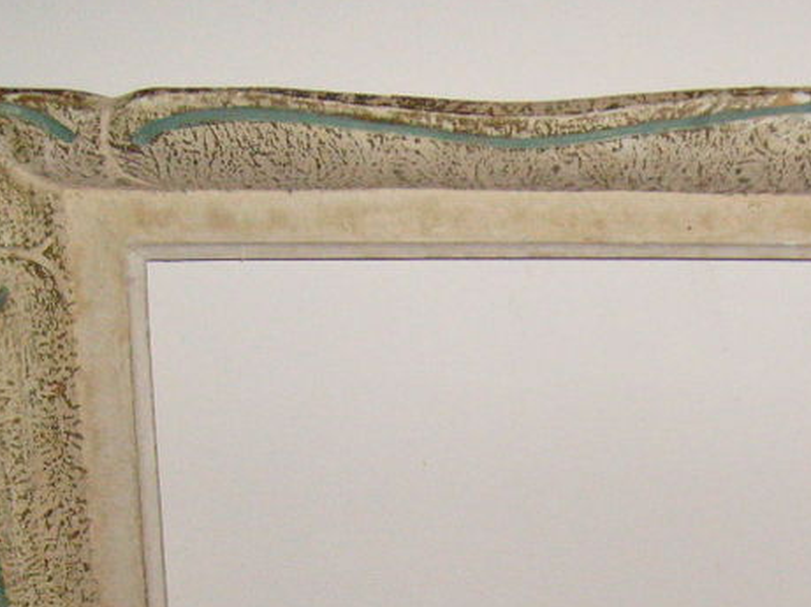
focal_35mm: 76
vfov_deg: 18.7
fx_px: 1779
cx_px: 642
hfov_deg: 25.3
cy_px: 639
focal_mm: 5.8
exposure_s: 1/45
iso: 400
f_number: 2.8
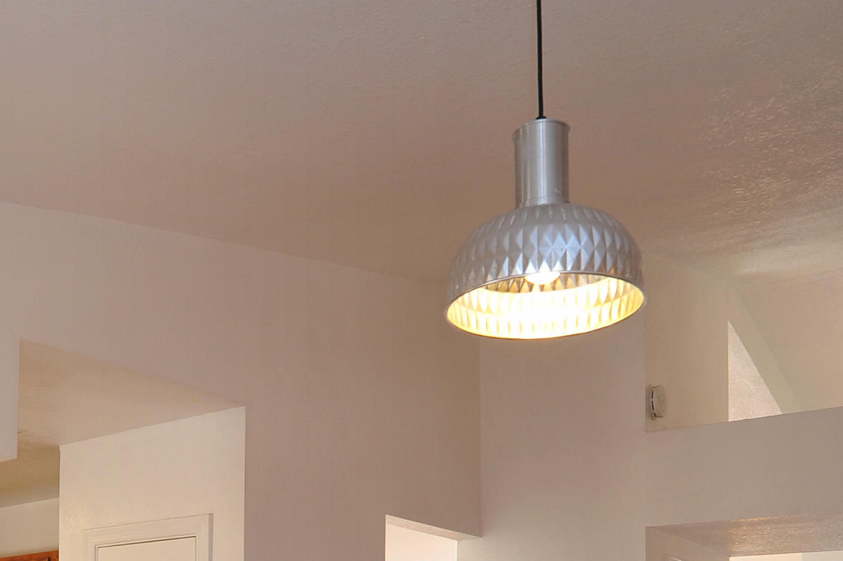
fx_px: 1076
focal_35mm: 46
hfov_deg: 41.6
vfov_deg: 25.9
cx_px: 215
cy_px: 687
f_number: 7.1
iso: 640
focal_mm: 18
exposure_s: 1/30
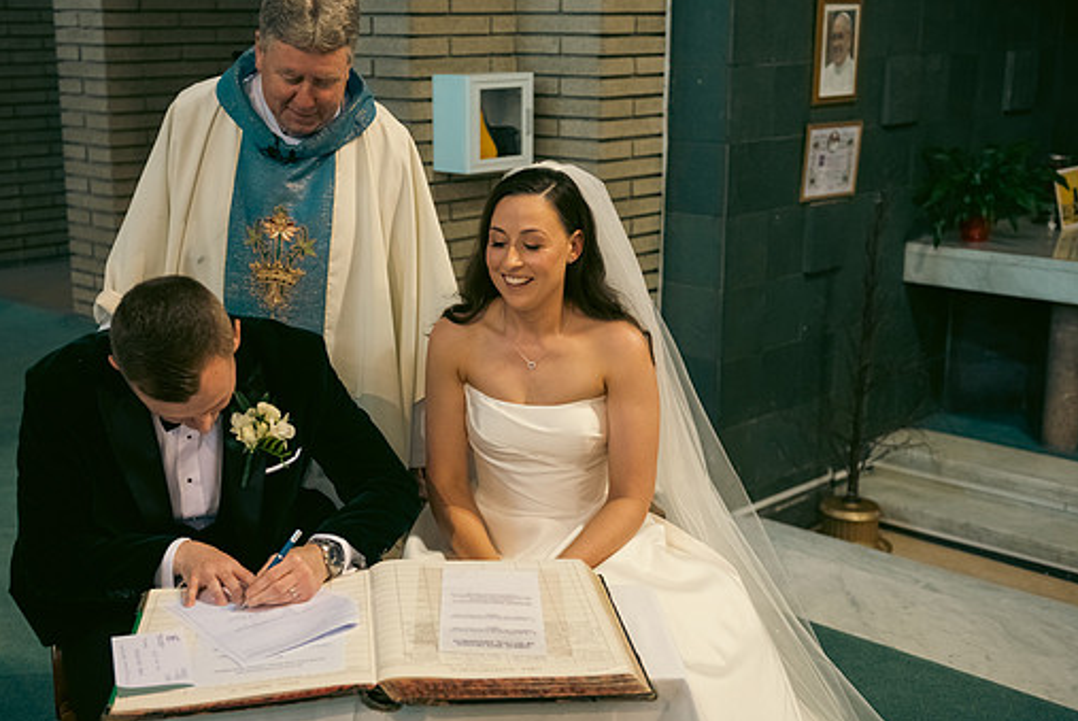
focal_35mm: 48
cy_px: 343
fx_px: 1439
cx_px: 474
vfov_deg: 28.1
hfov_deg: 41.0
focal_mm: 42
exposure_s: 1/160
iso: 1000
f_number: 3.5
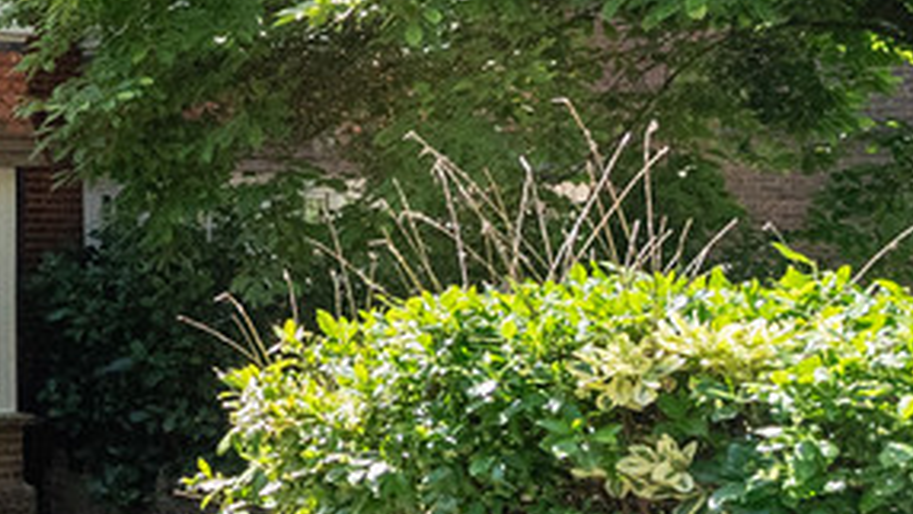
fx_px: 1498
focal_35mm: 62
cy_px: 172
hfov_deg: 25.5
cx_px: -456
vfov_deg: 19.4
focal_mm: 16.5
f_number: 7.1
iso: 2000
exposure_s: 1/1600
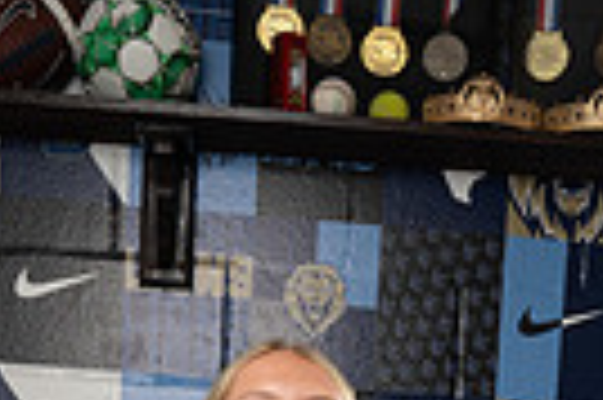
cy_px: 912
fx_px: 1907
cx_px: 418
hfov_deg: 17.9
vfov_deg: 10.5
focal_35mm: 114
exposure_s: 1/250
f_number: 8
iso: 400
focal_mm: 34
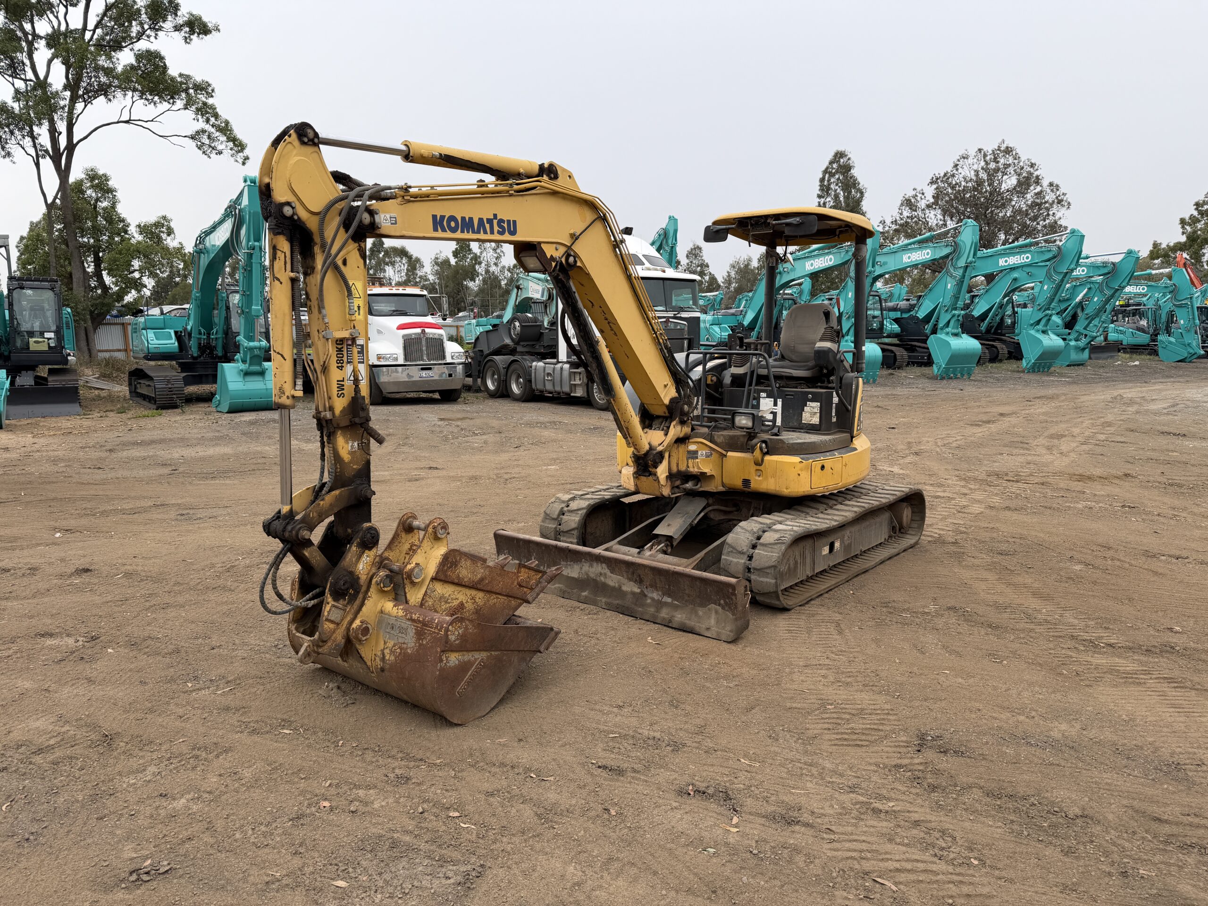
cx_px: 604
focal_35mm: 24
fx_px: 838
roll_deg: +1.9
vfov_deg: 56.8
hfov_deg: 71.6
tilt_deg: -3.6
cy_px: 453
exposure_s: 1/878
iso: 80
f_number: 1.78
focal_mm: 6.76
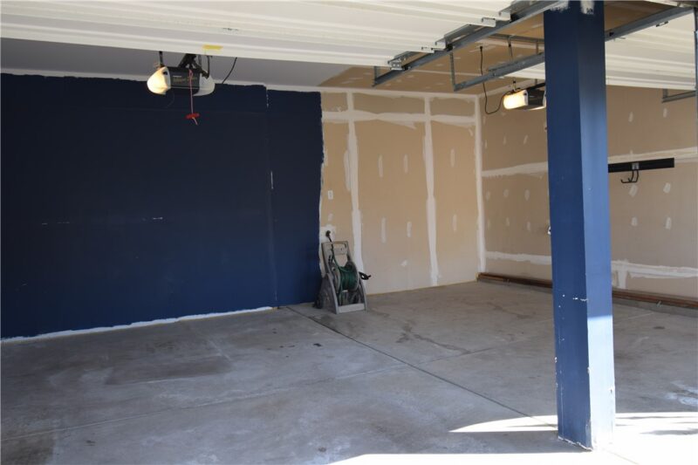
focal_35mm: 30
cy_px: 232
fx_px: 582
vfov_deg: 43.6
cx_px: 349
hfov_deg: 61.9
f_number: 8
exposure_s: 1/20
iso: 100
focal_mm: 20
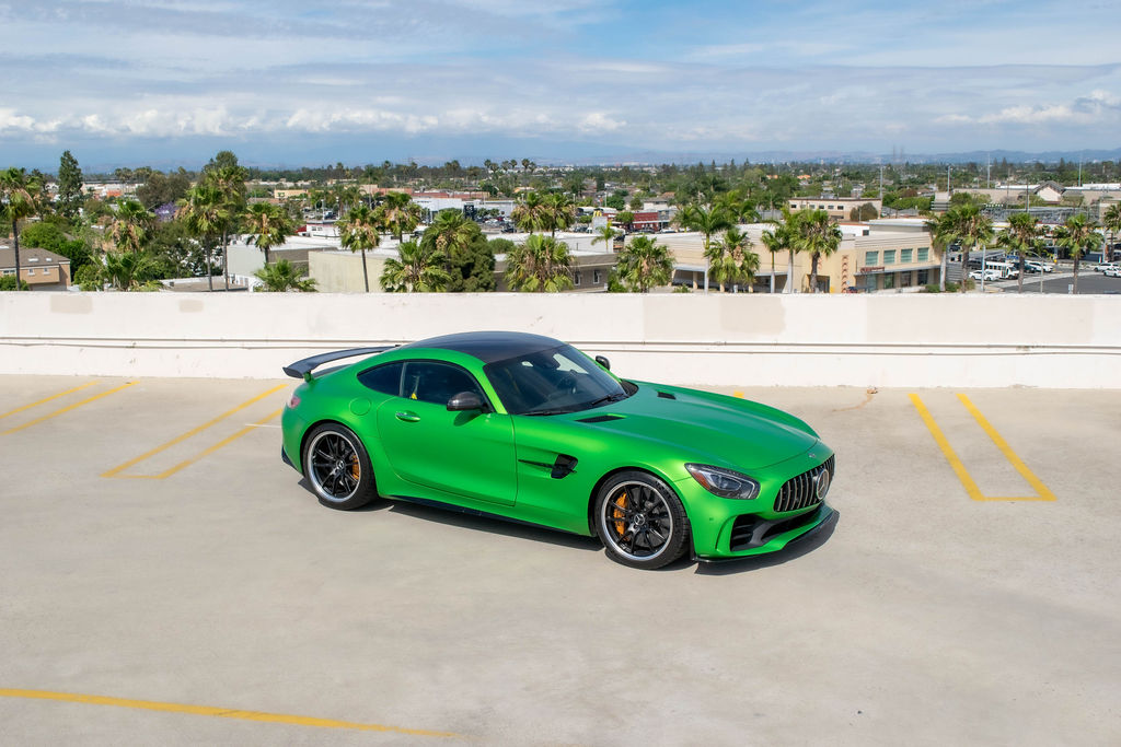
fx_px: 1215
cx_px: 560
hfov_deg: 49.5
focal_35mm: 39
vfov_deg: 34.2
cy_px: 374
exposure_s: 1/2000
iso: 400
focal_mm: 26
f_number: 8
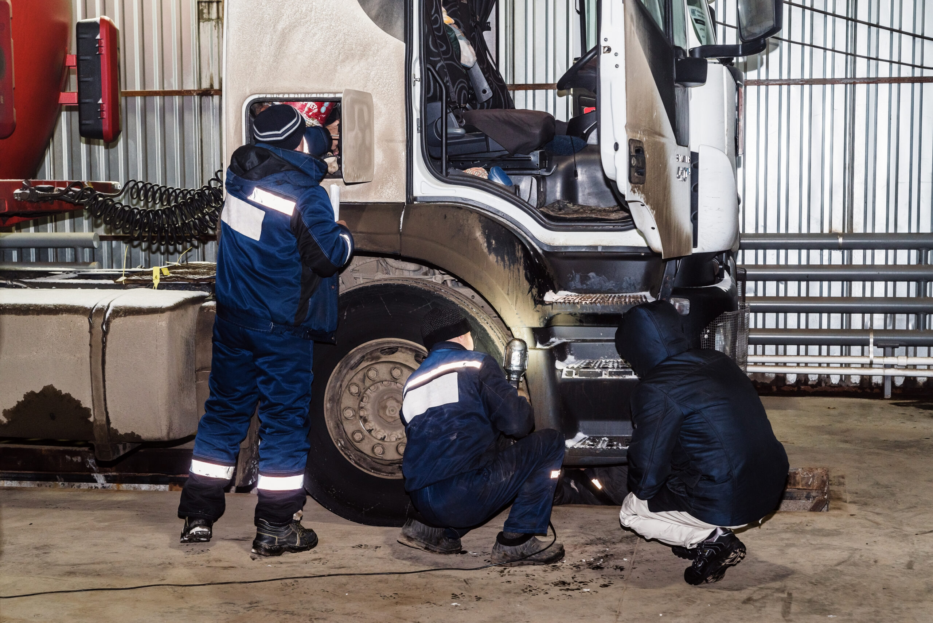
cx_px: 466
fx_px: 1426
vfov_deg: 24.6
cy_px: 312
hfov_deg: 36.2
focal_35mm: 55
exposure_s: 1/80
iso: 400
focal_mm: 55
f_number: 8
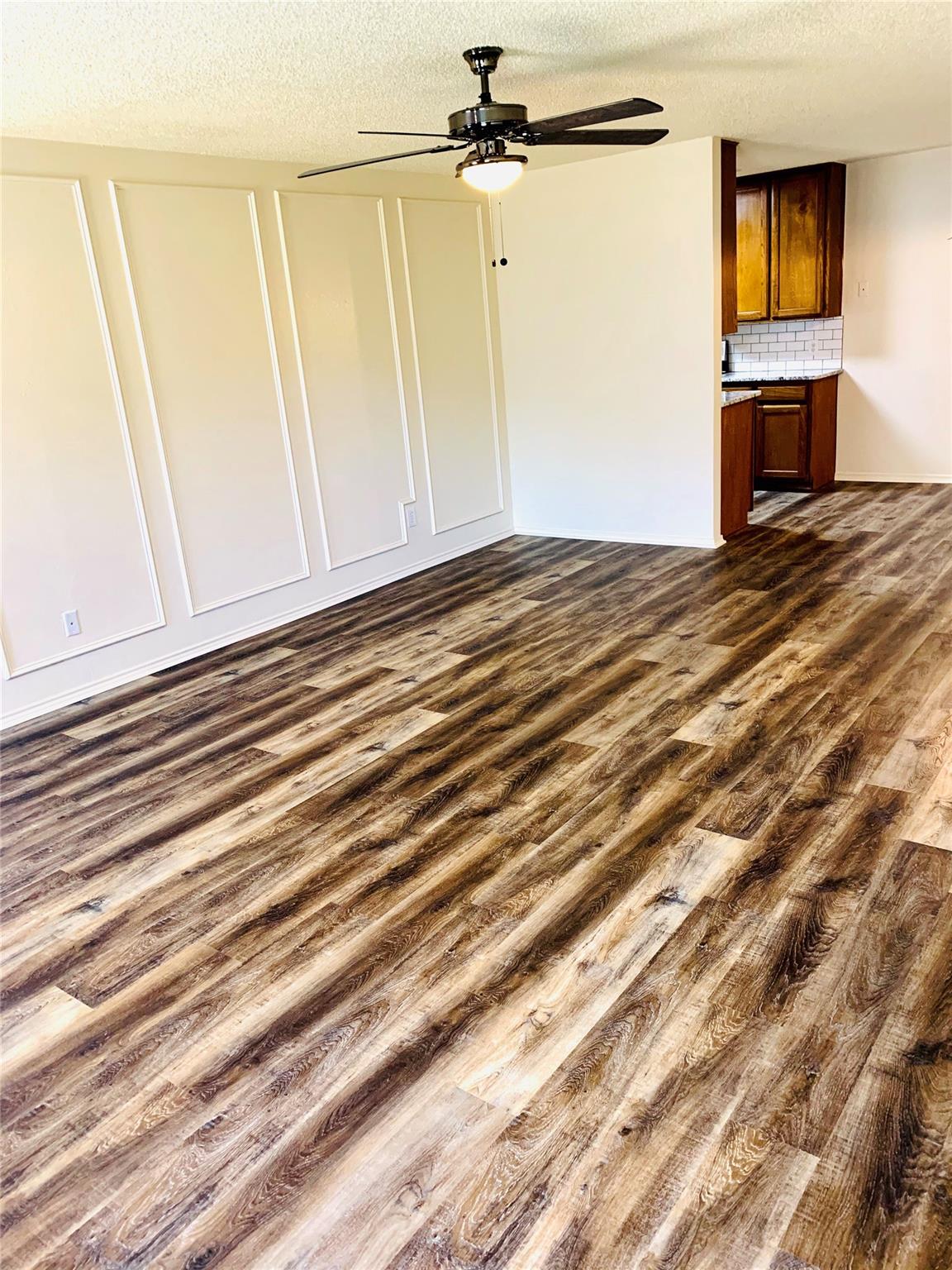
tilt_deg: -15.9
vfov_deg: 67.3
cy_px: 635
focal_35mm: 26
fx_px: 953
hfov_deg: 53.1
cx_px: 476
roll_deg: +5.3
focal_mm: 4.25
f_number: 1.8
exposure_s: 1/60
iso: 160
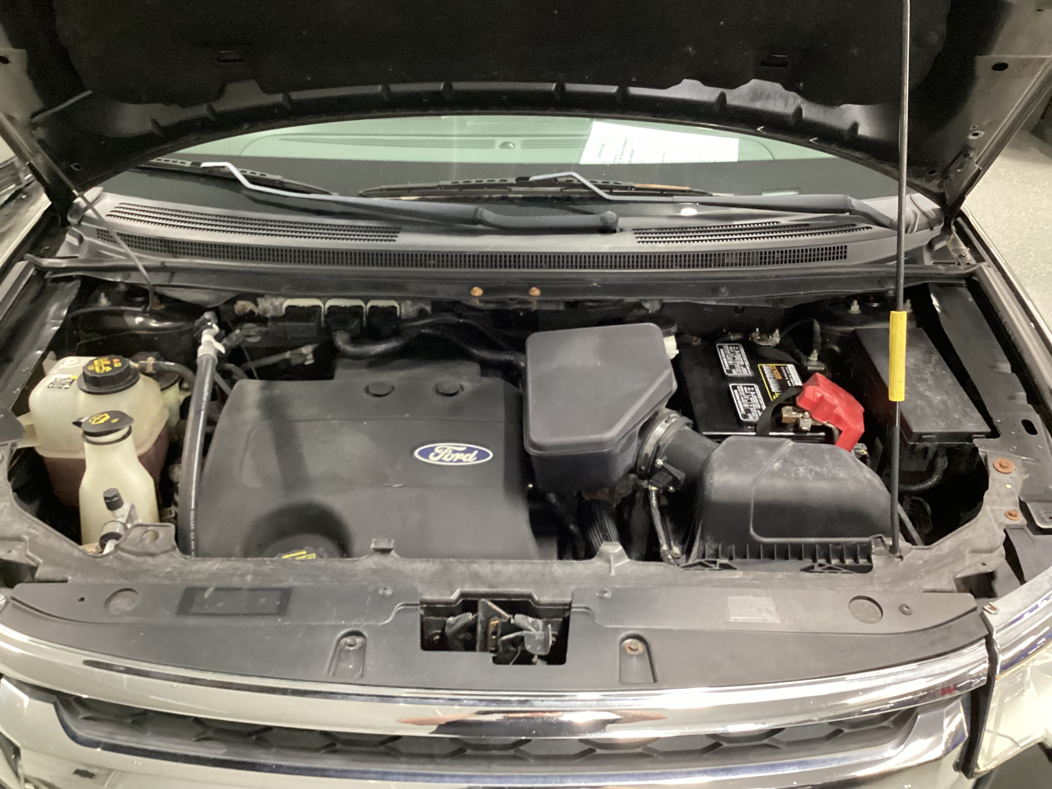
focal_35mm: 31
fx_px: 942
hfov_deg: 58.4
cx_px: 526
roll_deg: +0.1
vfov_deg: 45.4
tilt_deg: -30.2
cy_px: 394
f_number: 2.4
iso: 640
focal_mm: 3.3
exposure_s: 1/25
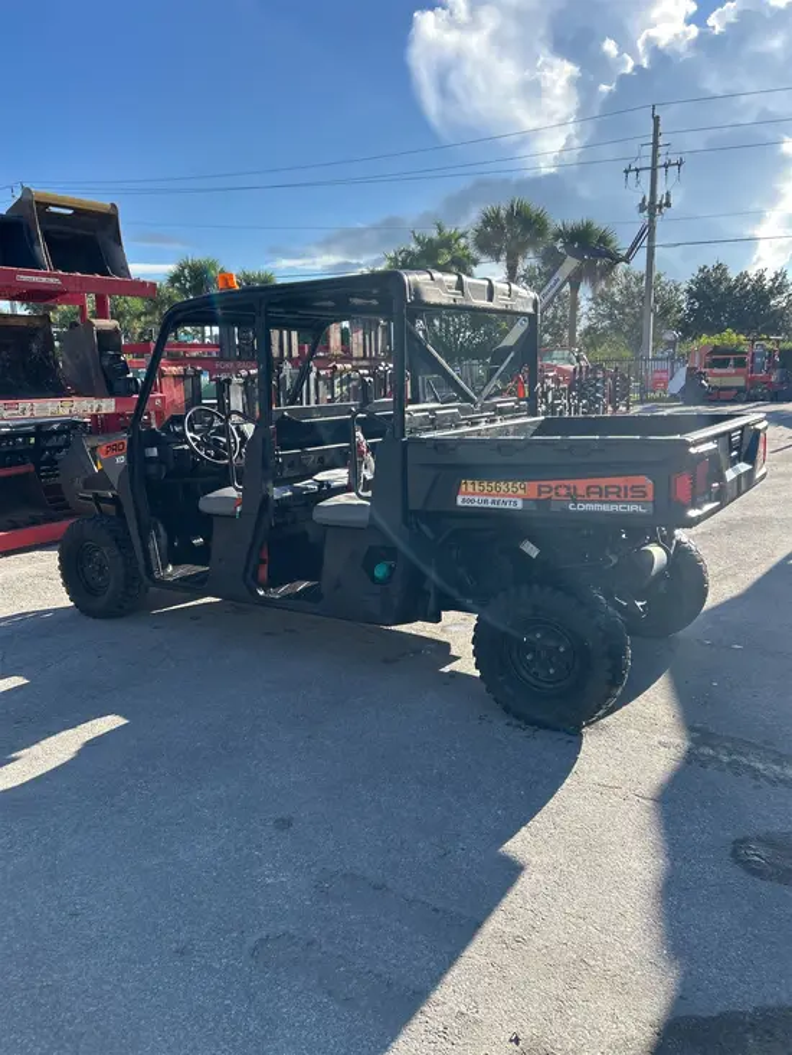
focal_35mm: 26
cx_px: 396
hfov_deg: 53.1
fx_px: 793
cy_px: 528
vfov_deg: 67.3
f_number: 1.5
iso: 50
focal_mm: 5.7
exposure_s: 1/2299
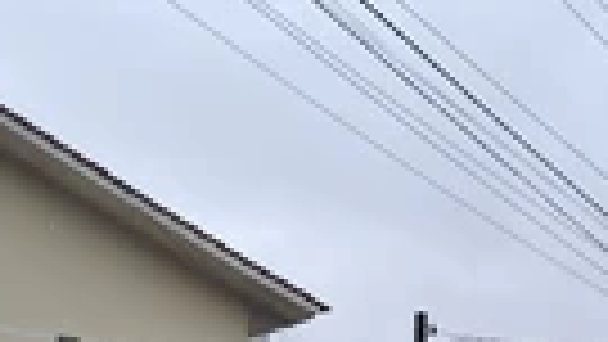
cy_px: 590
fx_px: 1564
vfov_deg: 11.7
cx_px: 297
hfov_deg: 22.0
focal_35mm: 97
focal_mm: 4.69
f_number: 1.8
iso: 32
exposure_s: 1/1049
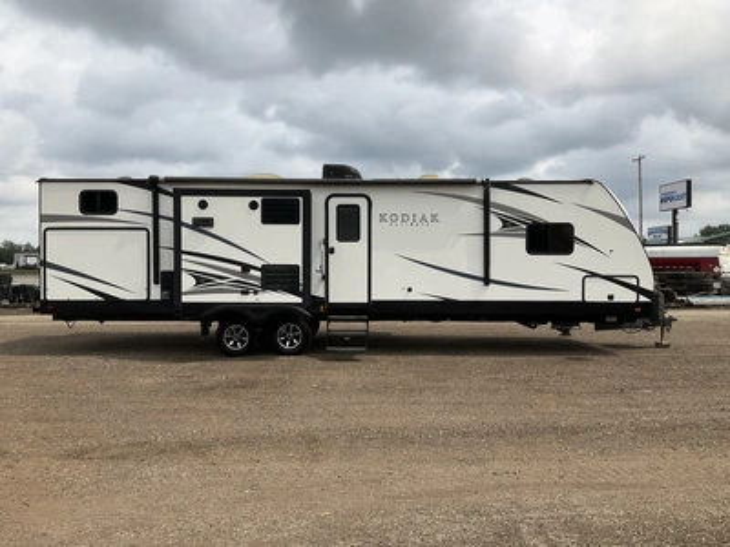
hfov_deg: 61.7
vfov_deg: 48.2
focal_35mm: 29
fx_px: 612
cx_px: 365
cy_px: 274
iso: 25
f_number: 1.8
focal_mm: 3
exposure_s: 1/2141
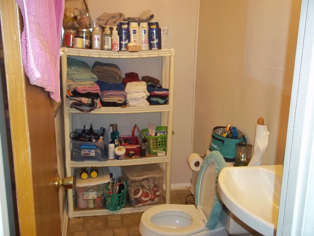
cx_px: 157
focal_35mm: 36
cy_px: 118
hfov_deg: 51.4
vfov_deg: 39.7
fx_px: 327
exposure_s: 1/30
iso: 160
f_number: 3.1
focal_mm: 6.5
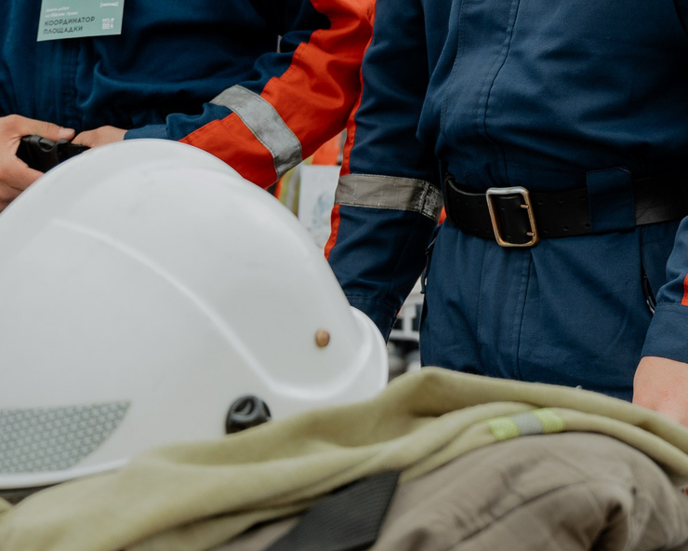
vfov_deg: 16.2
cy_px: 101
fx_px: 1914
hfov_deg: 20.0
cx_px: 599
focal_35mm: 94
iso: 160
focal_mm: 28
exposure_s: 1/800
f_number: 3.2
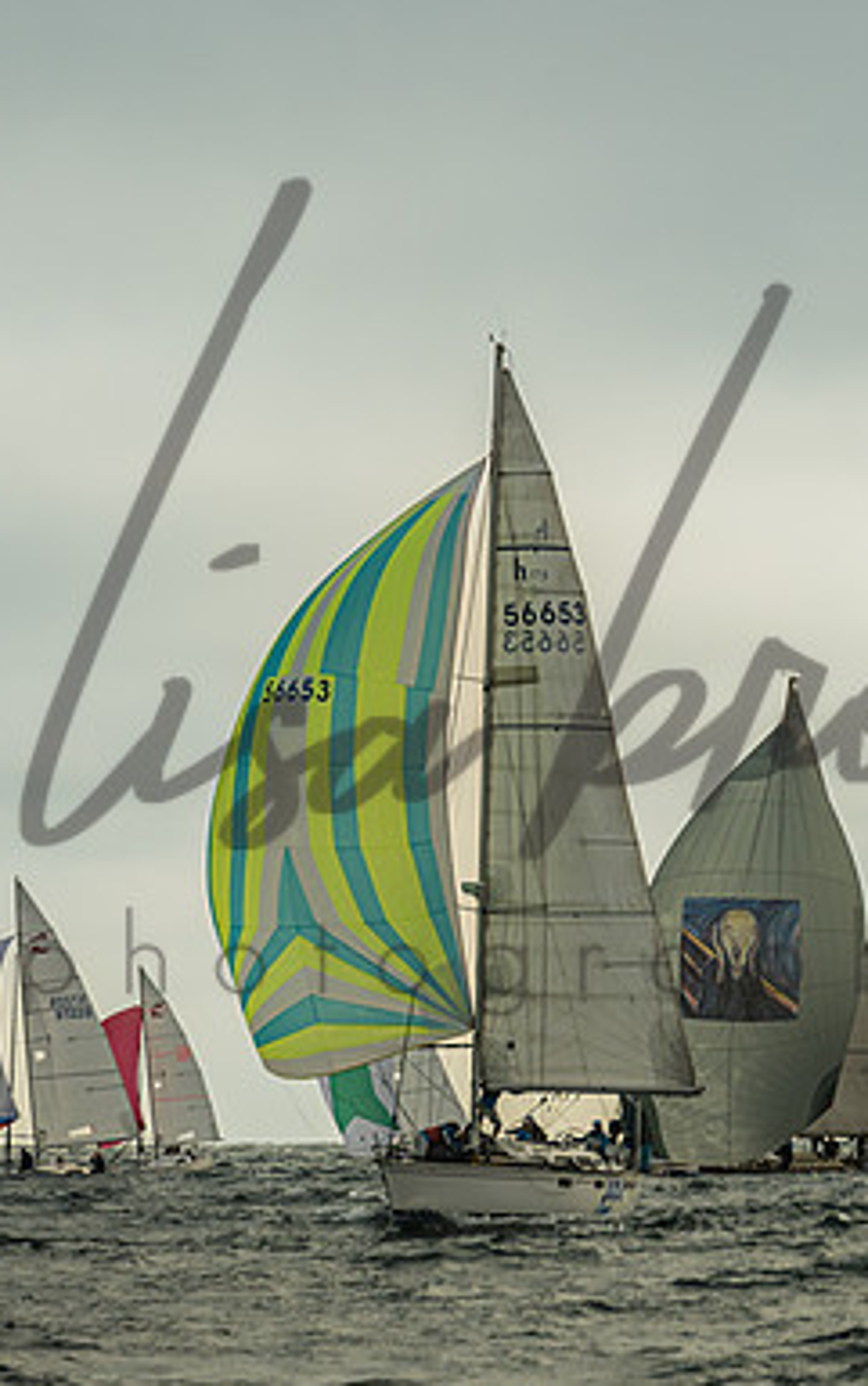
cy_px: 574
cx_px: 647
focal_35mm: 367
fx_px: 13875
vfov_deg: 5.7
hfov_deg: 3.6
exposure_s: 1/640
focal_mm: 200
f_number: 6.3
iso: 250
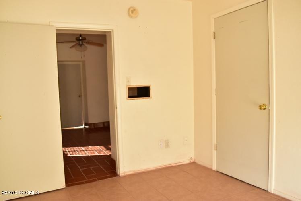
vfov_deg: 43.7
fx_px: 251
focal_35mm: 30
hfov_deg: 61.9
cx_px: 150
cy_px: 100
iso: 1600
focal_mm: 20
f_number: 6.3
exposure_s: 1/200
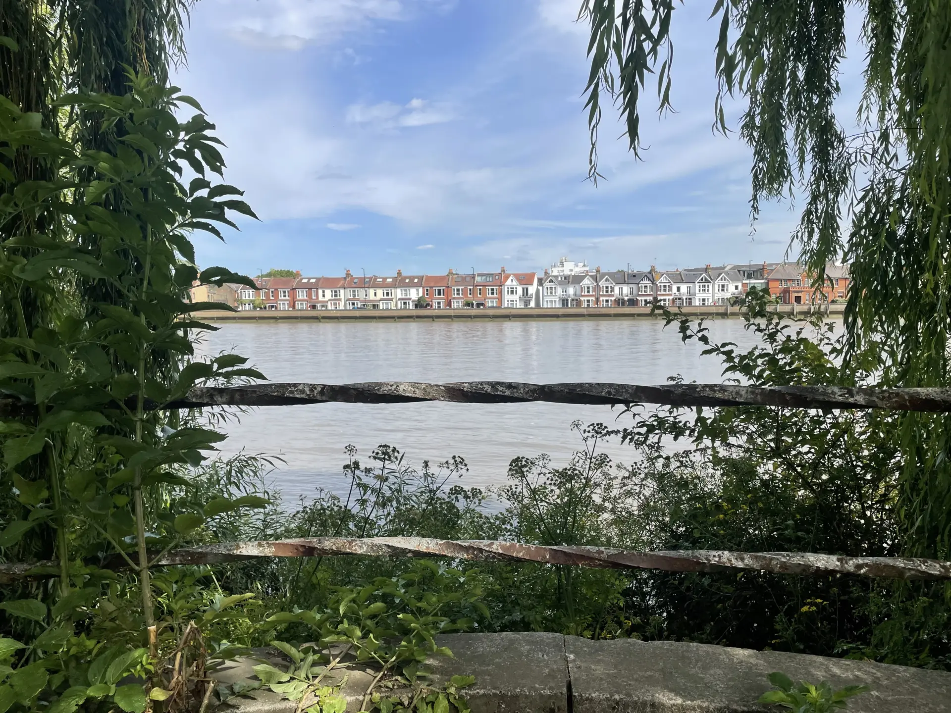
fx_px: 714
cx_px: 476
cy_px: 356
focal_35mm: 26
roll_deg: +1.2
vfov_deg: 53.1
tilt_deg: -3.9
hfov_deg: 67.3
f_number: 1.6
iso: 32
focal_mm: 4.2
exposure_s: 1/4000
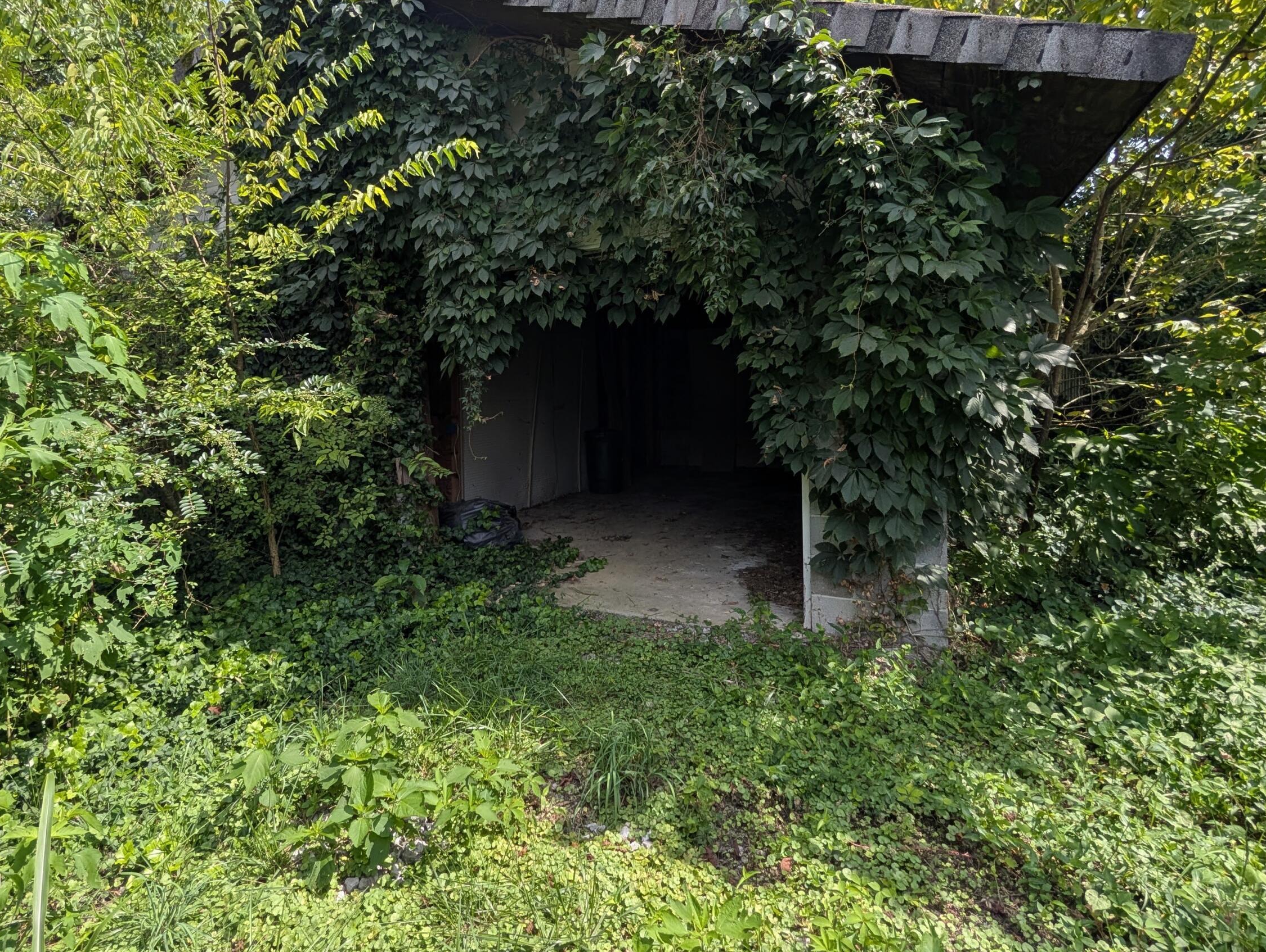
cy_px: 391
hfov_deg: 94.2
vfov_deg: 77.5
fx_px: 586
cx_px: 579
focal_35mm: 16
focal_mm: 2.02
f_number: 1.7
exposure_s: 1/848
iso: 42
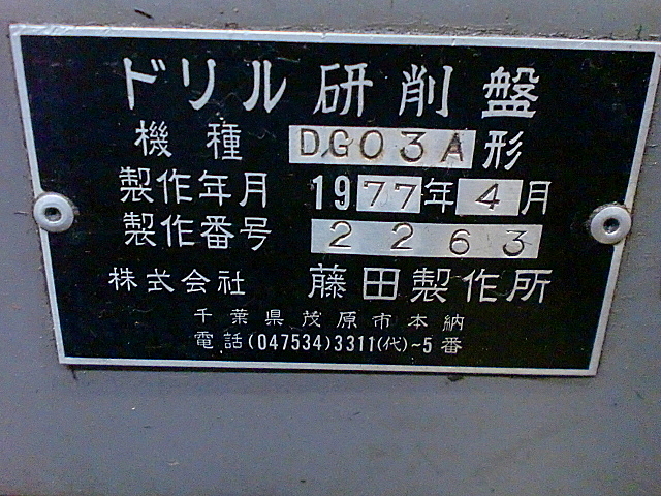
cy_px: 248
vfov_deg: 40.7
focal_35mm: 35
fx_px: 668
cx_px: 330
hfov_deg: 52.6
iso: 1250
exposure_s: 1/60
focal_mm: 6.3
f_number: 3.1
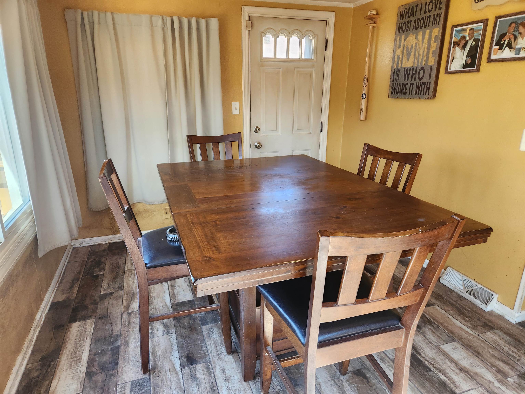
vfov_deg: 58.9
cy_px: 197
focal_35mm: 23
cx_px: 262
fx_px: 349
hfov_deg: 73.9
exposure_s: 1/120
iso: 160
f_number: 1.8
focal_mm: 5.4
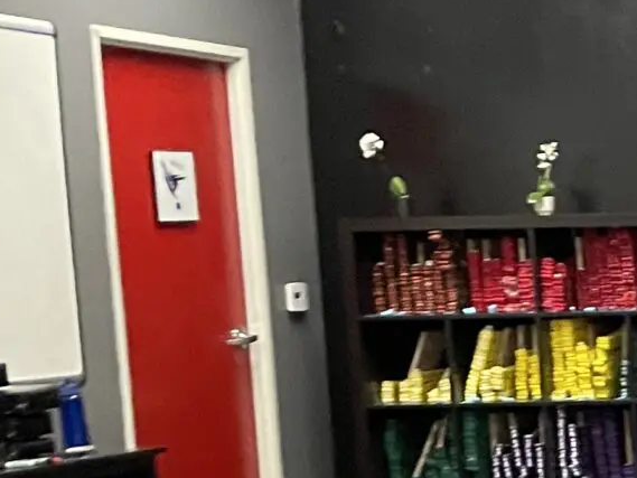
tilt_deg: -8.9
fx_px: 2153
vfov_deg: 12.5
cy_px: 515
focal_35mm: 117
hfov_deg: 13.4
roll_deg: -0.5
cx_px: 1415
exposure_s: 1/60
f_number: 1.6
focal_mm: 4.2
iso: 400
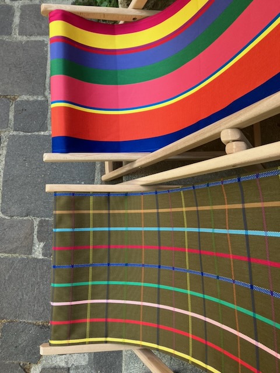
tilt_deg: -84.4
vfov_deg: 63.4
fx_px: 302
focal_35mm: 28
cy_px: 186
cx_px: 140
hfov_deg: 49.7
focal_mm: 3.99
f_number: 1.8
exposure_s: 1/121
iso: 40
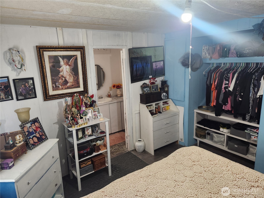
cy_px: 99
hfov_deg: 73.9
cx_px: 132
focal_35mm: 23
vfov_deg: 58.9
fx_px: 175
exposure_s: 1/120
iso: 500
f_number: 1.8
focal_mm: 5.4
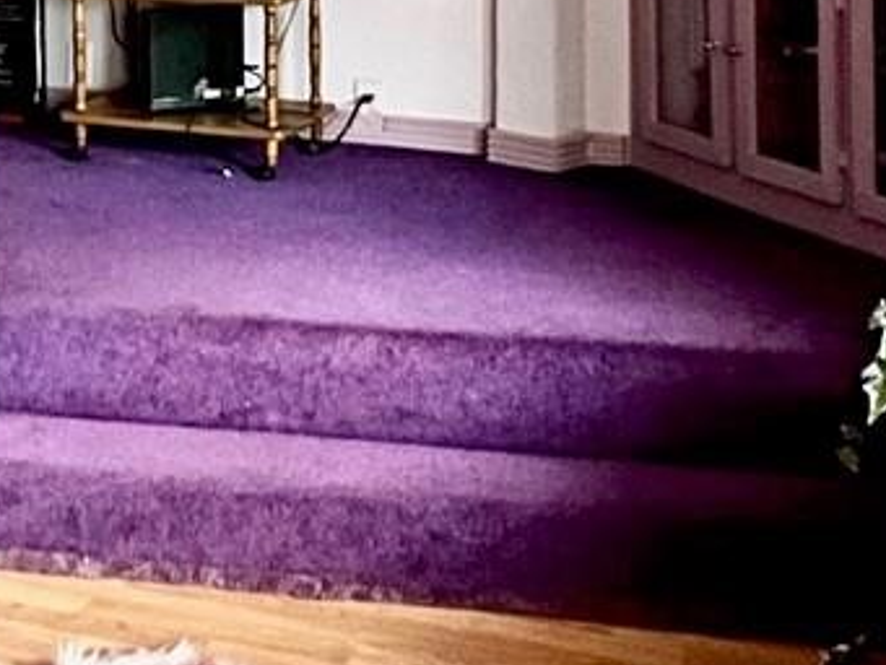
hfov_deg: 24.5
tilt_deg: -0.2
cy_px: -332
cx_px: 133
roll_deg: +0.6
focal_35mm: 78
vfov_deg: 17.1
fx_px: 1997
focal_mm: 1.57
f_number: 1.8
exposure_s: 1/60
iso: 320
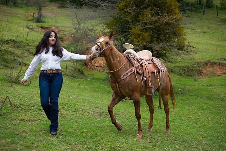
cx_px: 113
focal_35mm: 50
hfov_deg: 39.6
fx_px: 314
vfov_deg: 27.0
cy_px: 76
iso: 400
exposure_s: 1/2000
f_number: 2.8
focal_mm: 50
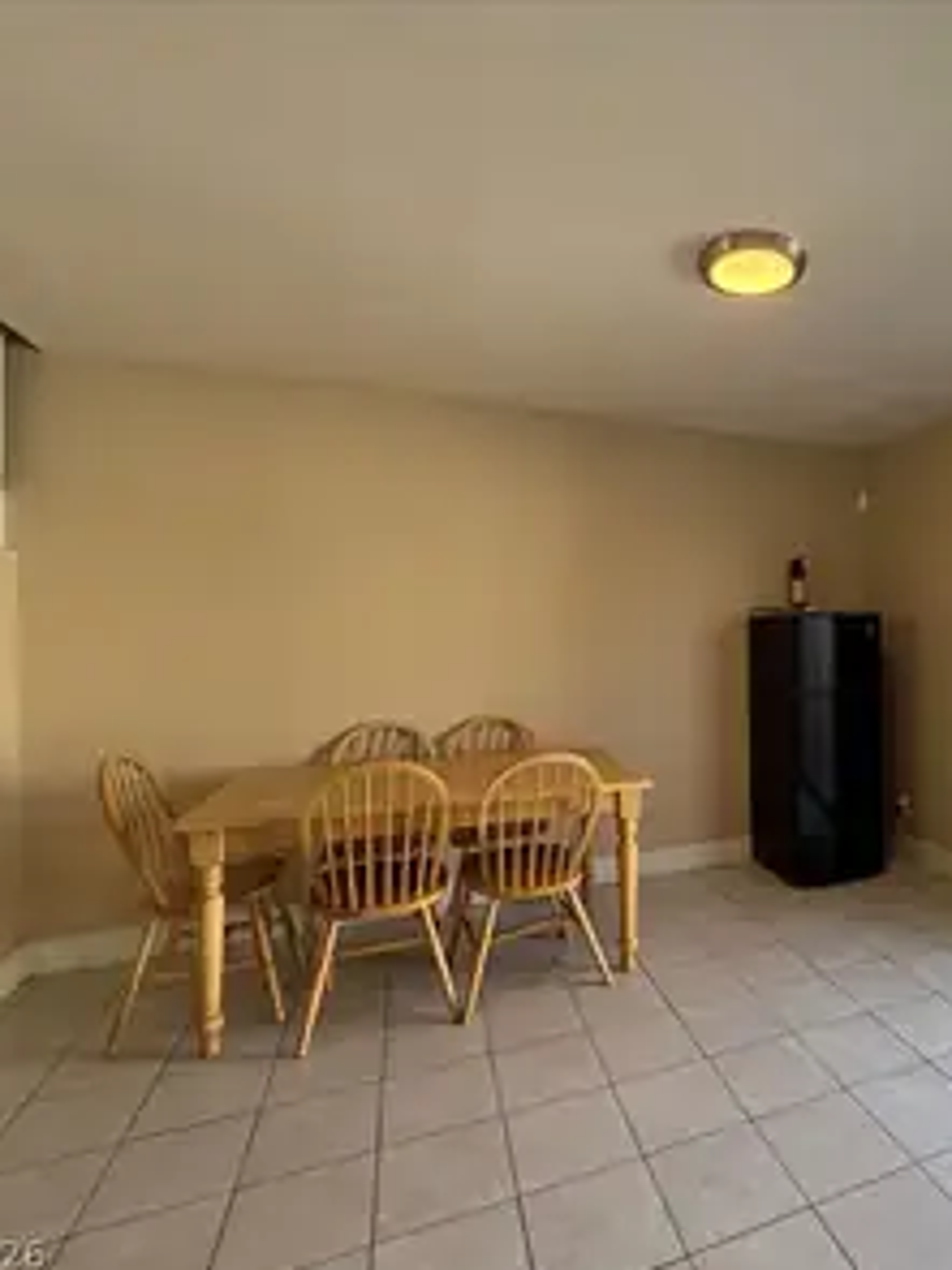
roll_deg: +0.7
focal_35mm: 19
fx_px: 697
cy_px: 637
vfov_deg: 84.7
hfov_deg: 64.2
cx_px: 724
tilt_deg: -0.5
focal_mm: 2.22
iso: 100
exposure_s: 1/120
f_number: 2.2
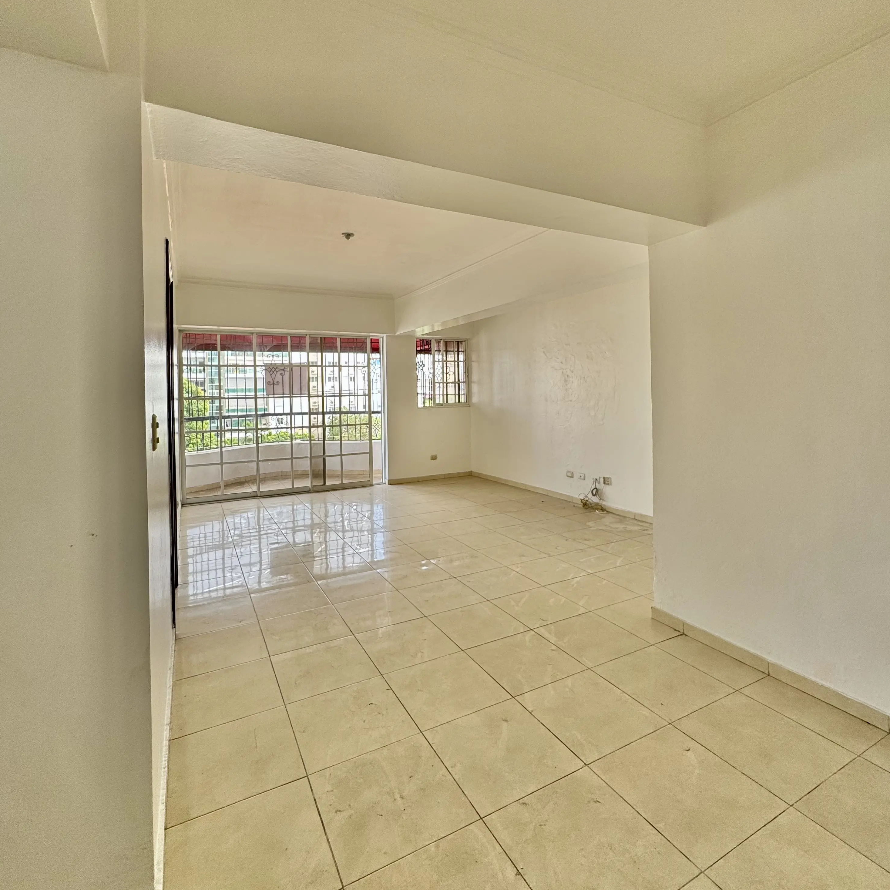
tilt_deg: -1.1
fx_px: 495
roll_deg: +1.2
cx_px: 442
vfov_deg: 83.7
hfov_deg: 84.0
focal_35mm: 17
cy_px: 396
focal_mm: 2.22
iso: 50
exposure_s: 1/99
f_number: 2.2
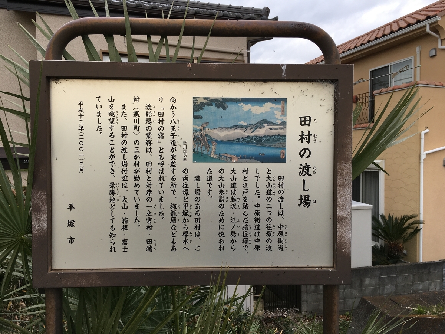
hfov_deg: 61.7
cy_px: 167
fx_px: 373
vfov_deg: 48.2
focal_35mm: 29
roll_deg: -0.9
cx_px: 222
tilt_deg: -1.0
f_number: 2.2
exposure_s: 1/651
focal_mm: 4.15
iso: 25
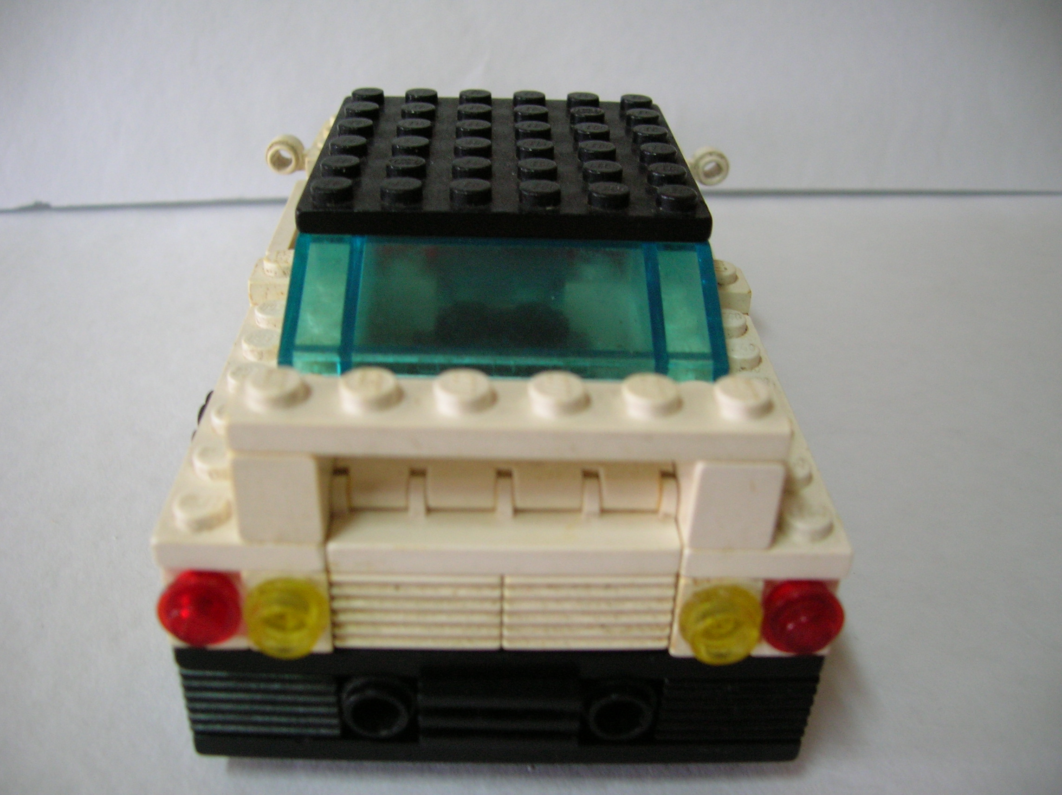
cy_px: 398
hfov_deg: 54.0
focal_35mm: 34
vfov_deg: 41.7
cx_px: 531
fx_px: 1042
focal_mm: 5.7
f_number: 2.9
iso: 100
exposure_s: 1/7.3
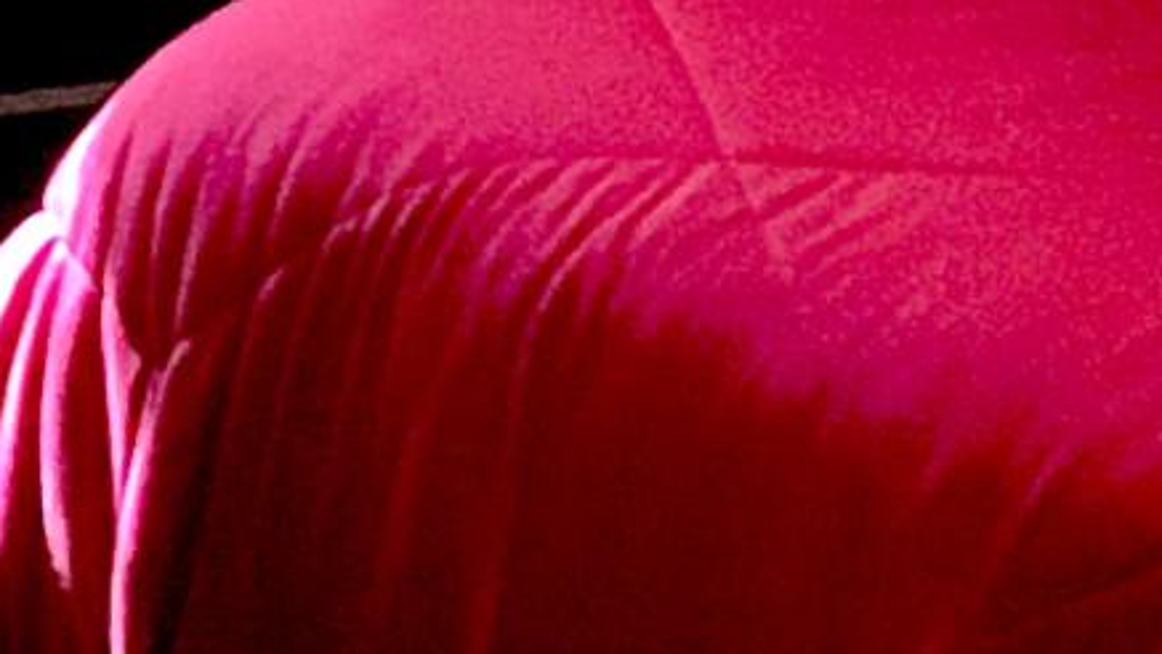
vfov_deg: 4.9
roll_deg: -3.6
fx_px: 7150
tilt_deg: -1.9
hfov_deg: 9.2
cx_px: -290
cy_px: -1563
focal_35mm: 232
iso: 100
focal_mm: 3.3
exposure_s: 1/30
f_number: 2.4
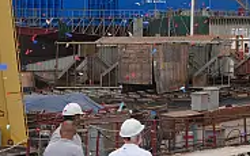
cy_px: -24
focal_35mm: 148
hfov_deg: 12.0
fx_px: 1008
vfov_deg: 8.8
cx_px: 550
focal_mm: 27
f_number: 2.8
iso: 160
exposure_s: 1/1250
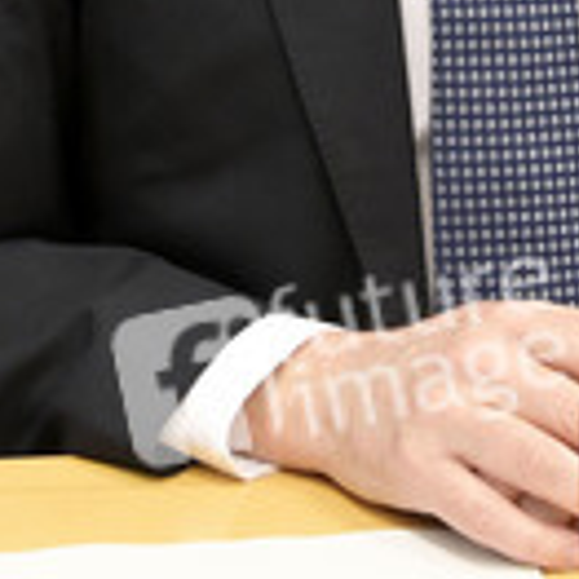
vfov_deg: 15.4
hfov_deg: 16.6
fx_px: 1968
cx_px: 469
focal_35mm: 104
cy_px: -301
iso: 3200
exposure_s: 1/400
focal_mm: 40
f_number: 5
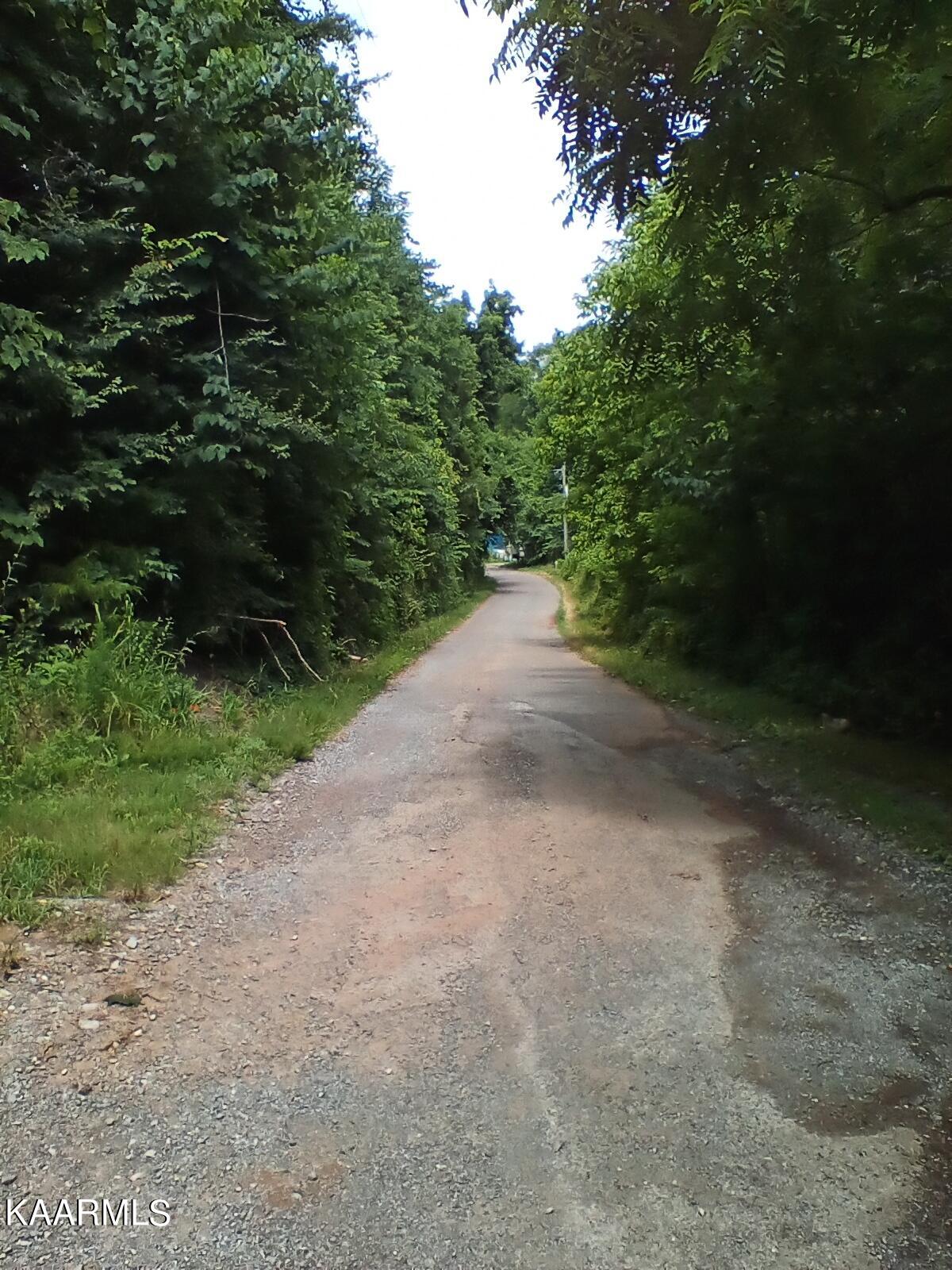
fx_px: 1137
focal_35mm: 31
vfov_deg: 58.4
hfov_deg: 45.4
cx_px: 476
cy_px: 635
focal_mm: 2.38
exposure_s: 1/583
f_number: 2.4
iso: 100
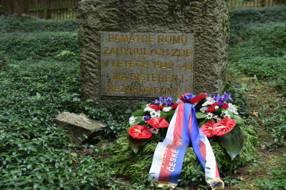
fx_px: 381
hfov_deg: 41.2
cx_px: 143
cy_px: 95
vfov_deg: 28.0
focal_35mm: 48
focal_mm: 48
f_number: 4
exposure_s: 1/125
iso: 640
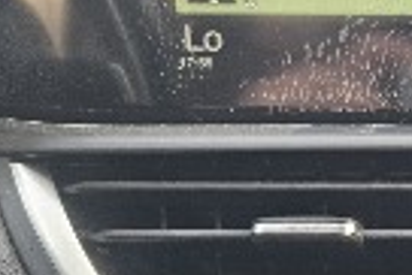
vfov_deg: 18.6
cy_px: 196
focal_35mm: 73
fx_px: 836
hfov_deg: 25.3
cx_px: 476
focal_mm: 5.4
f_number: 1.8
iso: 80
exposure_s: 1/59.5
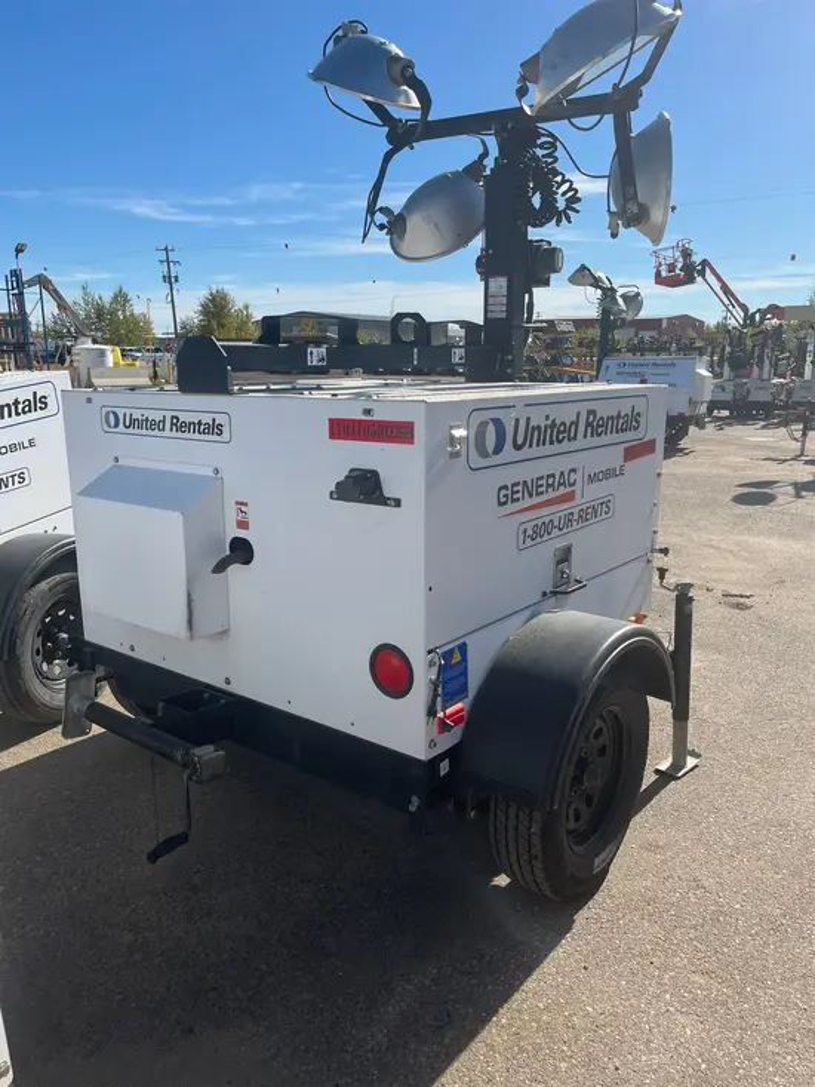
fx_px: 816
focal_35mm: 26
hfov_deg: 53.1
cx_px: 408
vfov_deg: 67.3
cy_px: 544
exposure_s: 1/3745
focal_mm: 5.1
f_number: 1.6
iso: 50
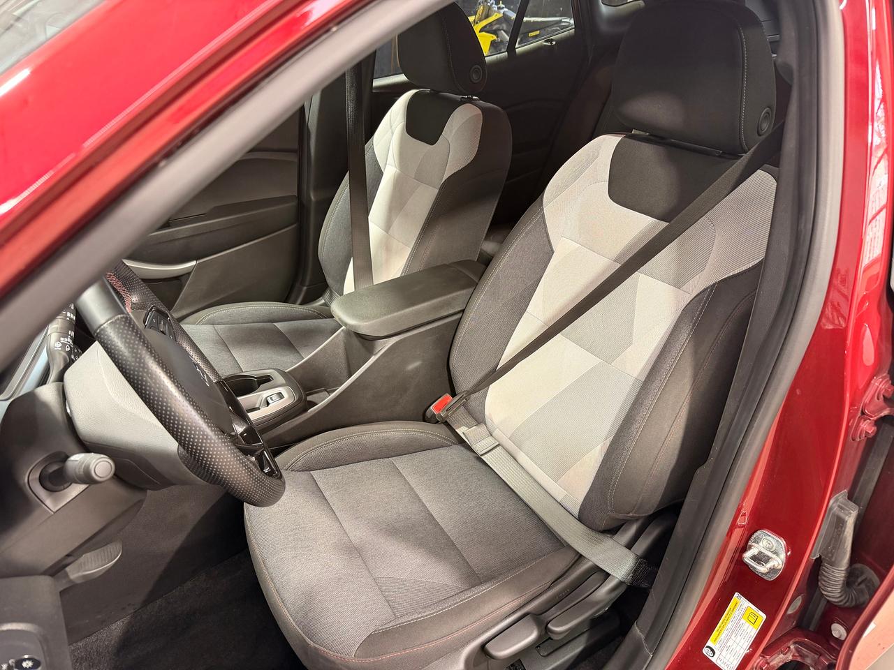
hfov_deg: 71.6
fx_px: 620
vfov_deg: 56.8
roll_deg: +2.3
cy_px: 335
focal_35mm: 24
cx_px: 447
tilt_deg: -30.8
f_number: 1.78
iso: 200
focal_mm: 6.76
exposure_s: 1/60
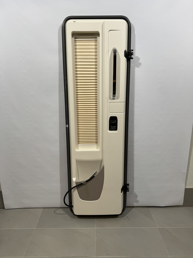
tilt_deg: -14.7
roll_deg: +0.9
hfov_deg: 56.8
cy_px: 129
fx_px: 178
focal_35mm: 24
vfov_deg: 71.6
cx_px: 96
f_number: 1.78
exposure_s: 1/223
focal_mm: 6.76
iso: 64
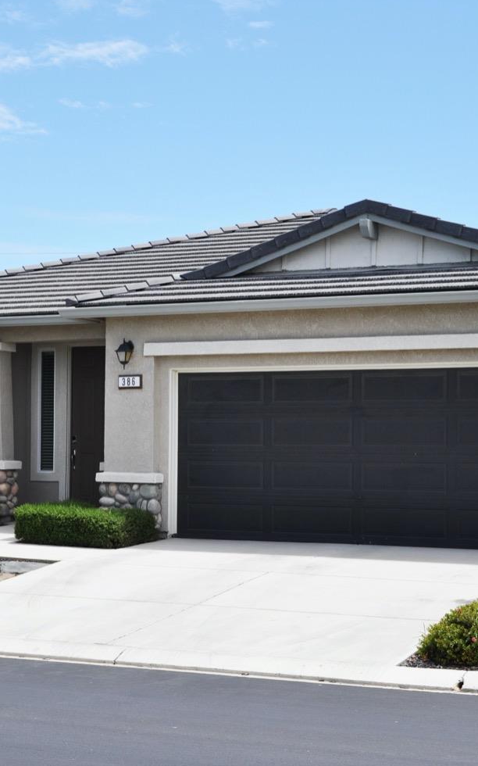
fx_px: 1414
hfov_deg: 19.0
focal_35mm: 68
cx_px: 111
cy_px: 385
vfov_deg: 30.3
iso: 200
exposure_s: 1/320
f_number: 9
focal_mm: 29
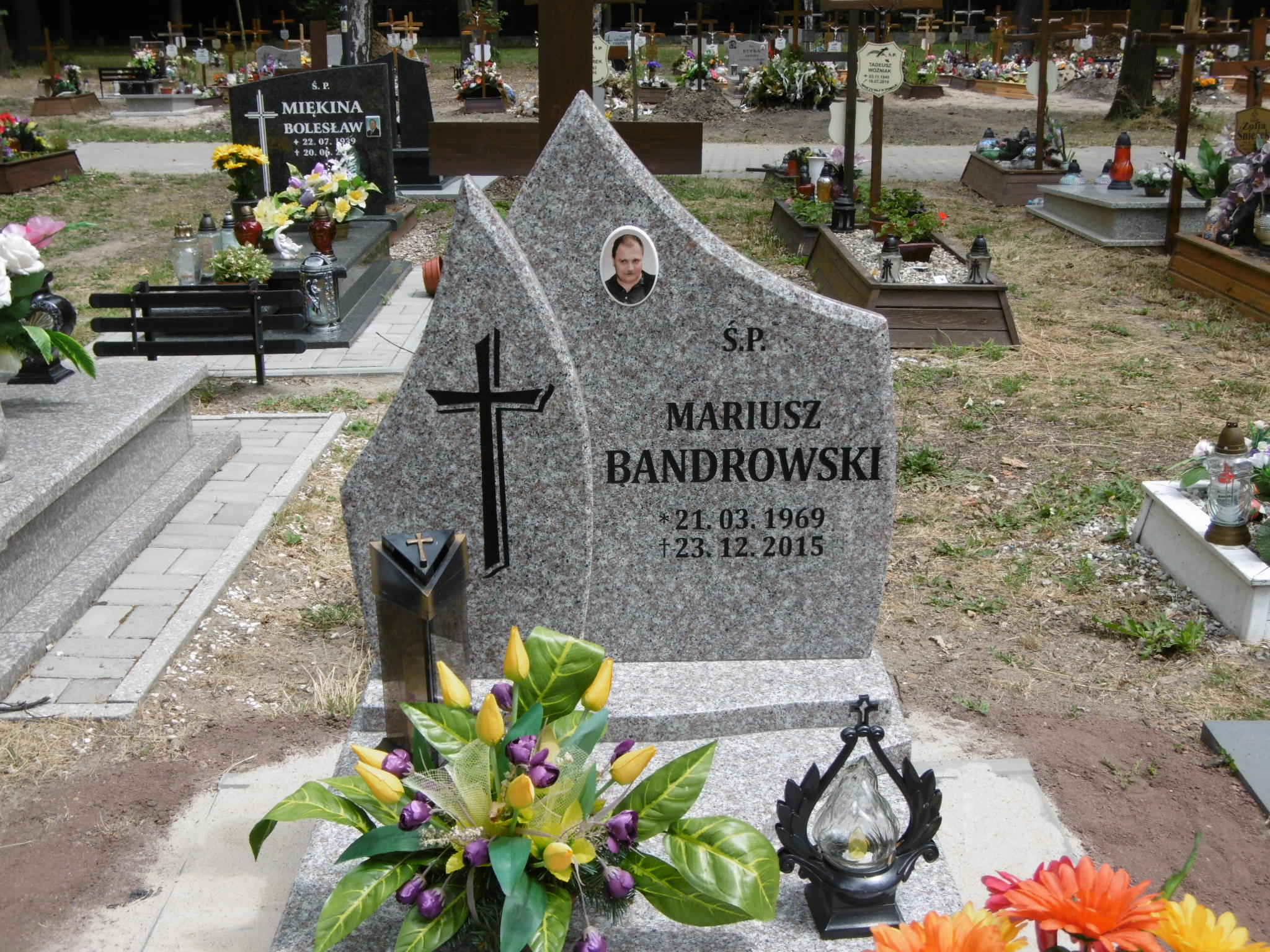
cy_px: 476
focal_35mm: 43
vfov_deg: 33.6
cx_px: 635
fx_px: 1578
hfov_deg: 43.9
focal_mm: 7.7
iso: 100
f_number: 3.8
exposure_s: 1/500
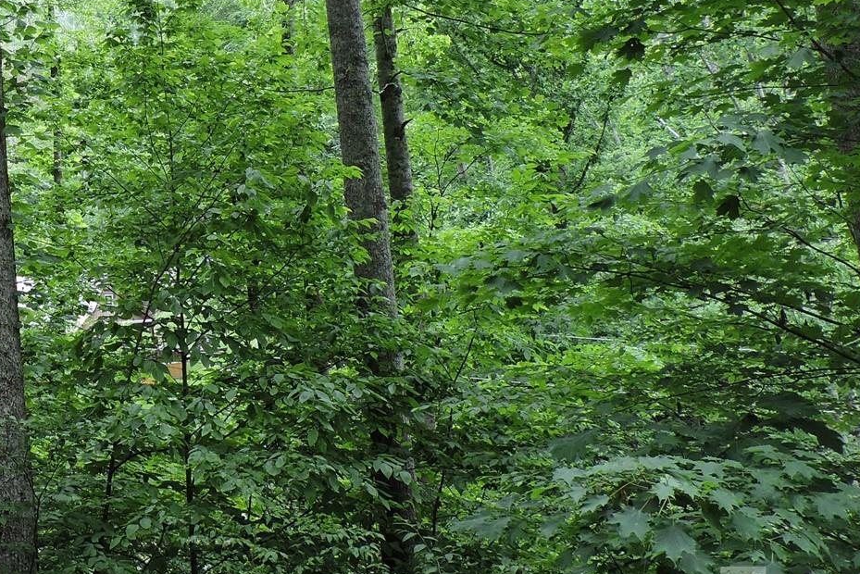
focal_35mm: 55
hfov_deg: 34.0
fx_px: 1314
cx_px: 68
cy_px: 37
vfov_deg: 23.8
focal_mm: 4.3
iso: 100
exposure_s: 1/30
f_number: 3
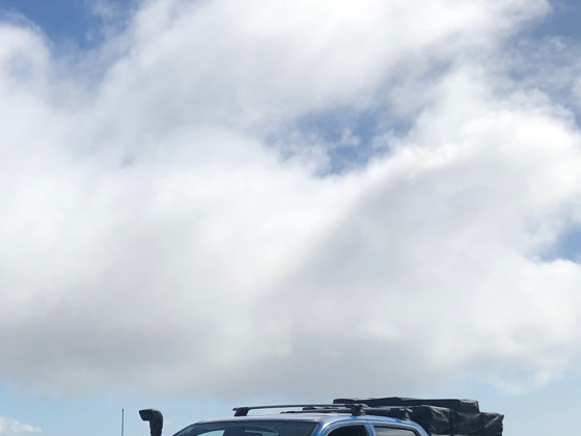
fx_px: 1007
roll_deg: +3.3
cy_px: 442
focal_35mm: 60
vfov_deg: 23.3
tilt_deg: +0.3
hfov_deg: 29.7
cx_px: -19
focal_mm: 3.99
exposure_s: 1/5348
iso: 20
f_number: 1.8
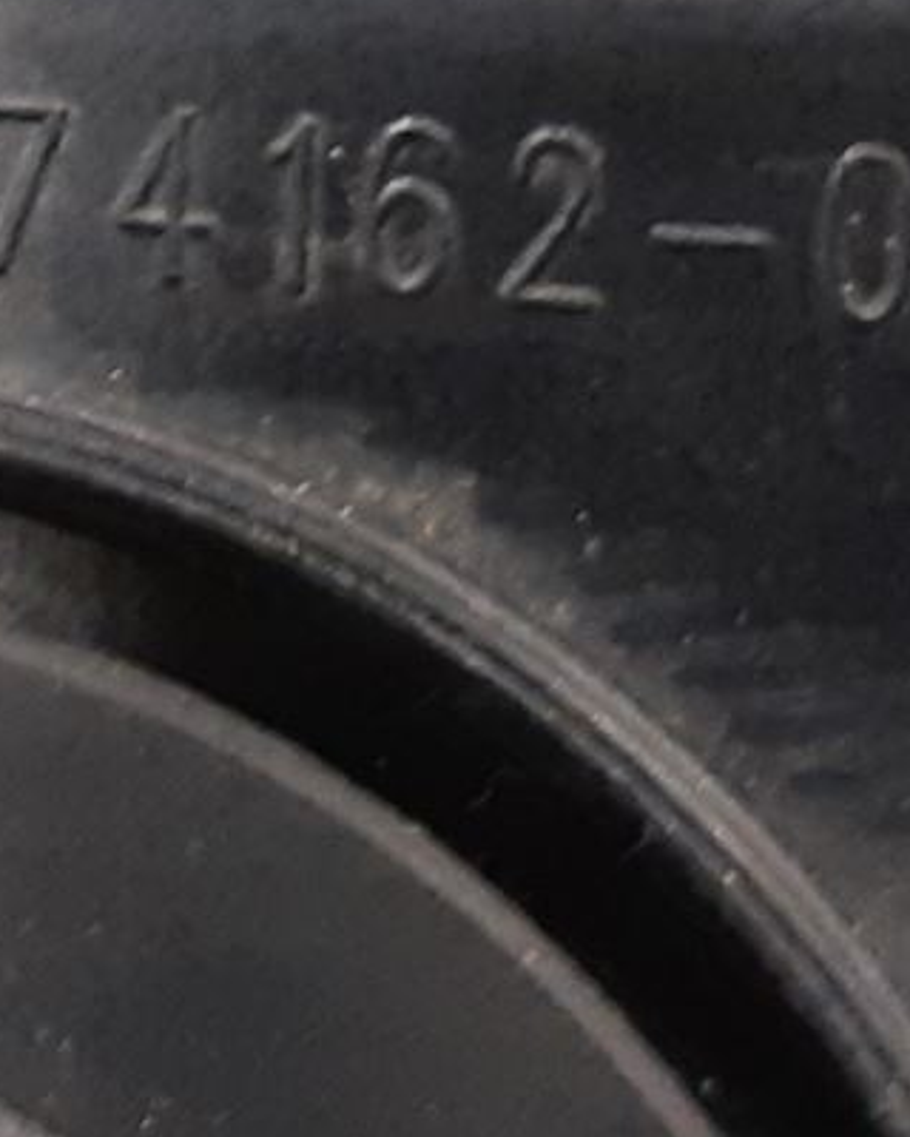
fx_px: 4377
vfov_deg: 14.6
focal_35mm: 130
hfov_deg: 11.7
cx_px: -20
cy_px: 51
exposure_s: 1/50
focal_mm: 3.93
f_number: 1.7
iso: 250
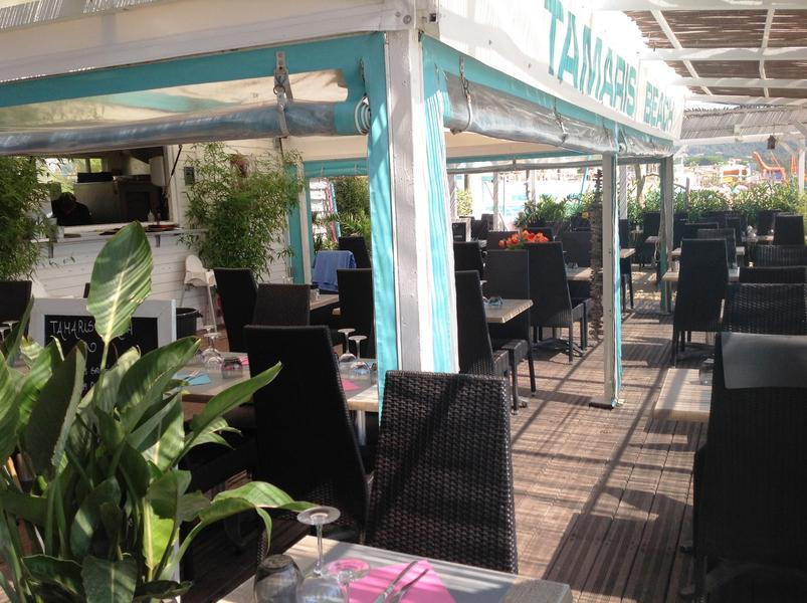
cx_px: 404
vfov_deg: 40.6
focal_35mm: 35
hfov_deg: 52.7
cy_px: 302
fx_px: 815
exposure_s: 1/426
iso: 50
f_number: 2.4
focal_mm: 4.28
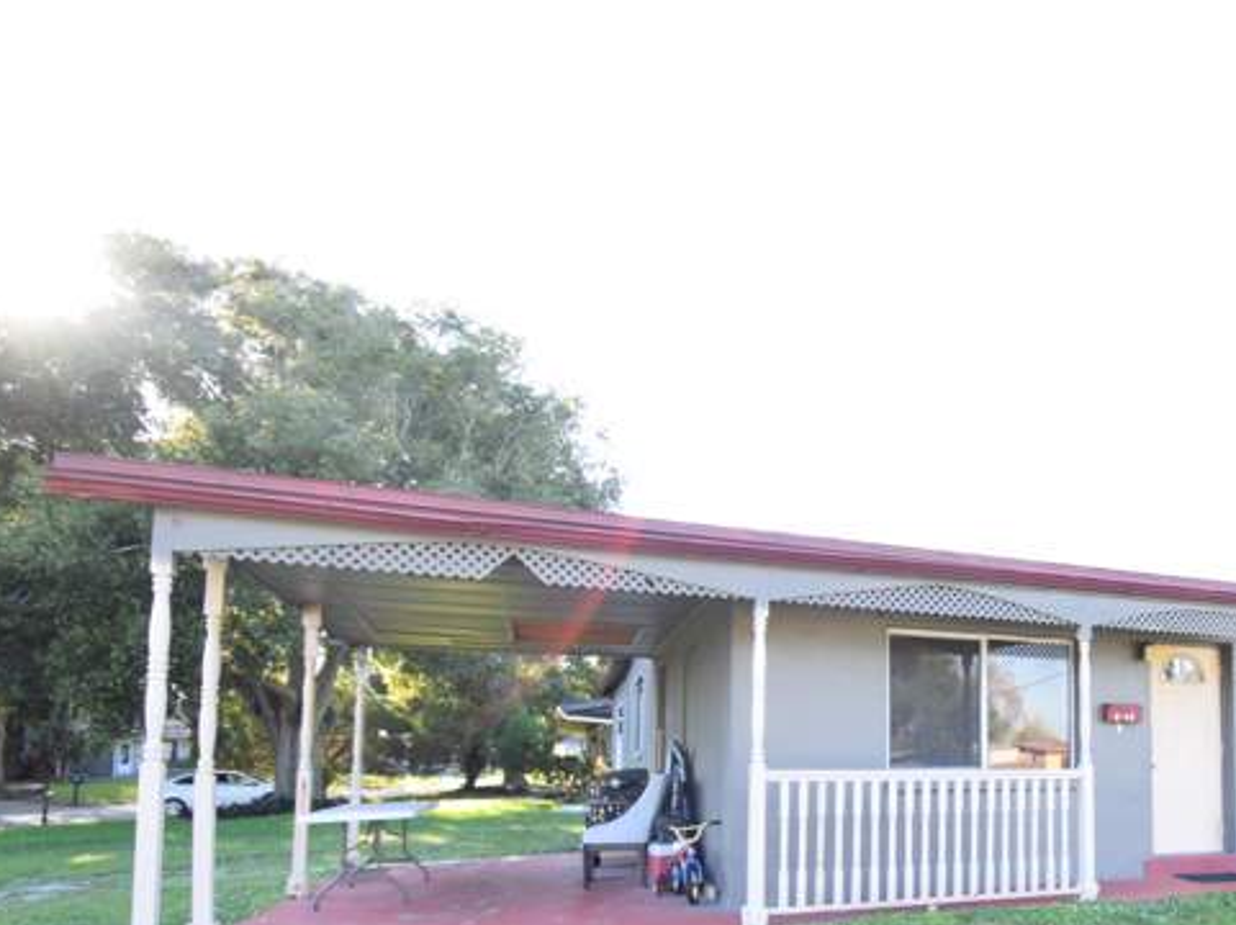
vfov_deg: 54.6
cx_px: 974
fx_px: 856
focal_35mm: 24
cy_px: 672
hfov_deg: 65.7
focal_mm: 10
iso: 400
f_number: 6.3
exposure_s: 1/160
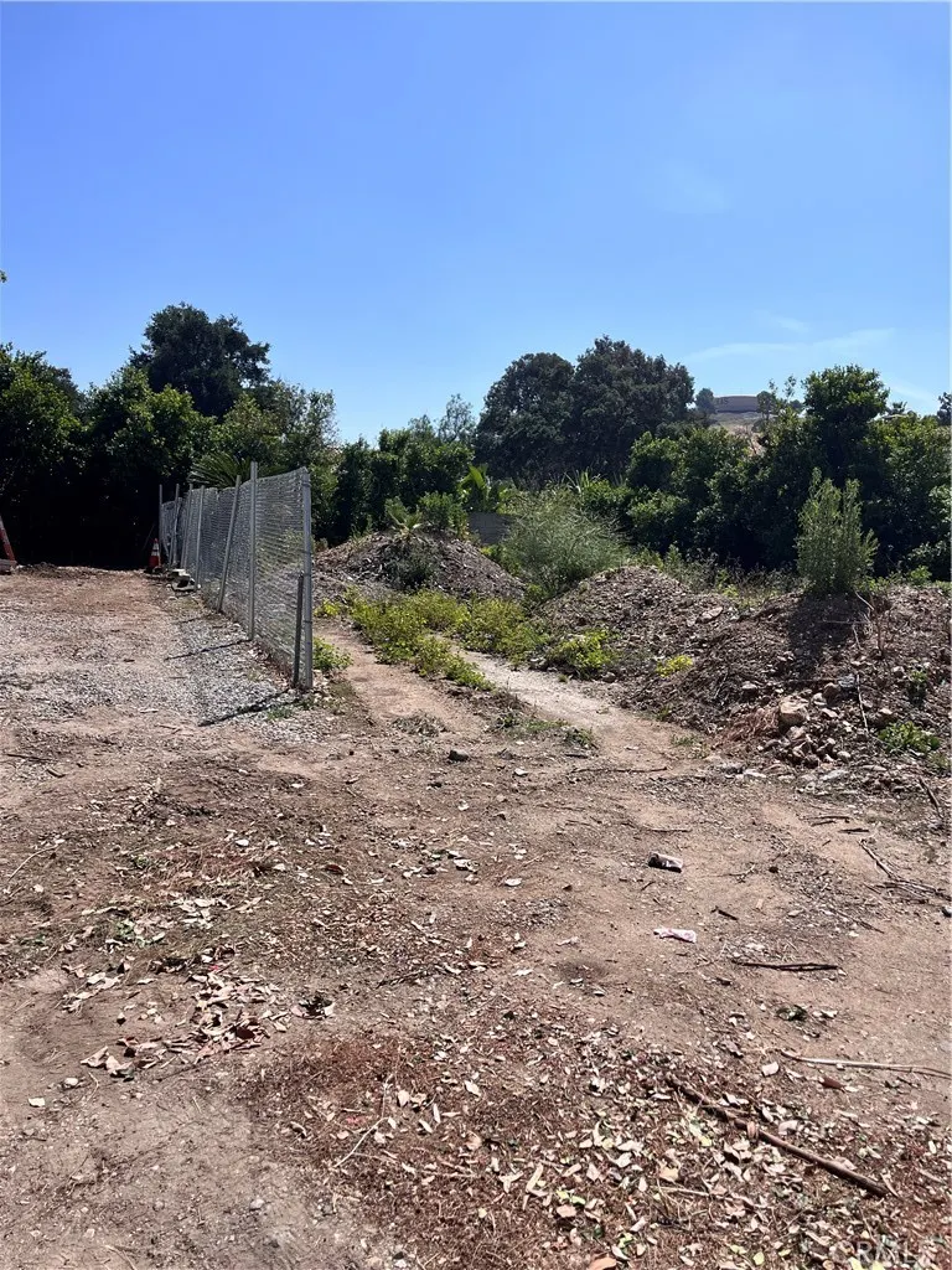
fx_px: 953
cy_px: 635
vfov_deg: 67.3
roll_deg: -2.3
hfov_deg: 53.1
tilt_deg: -6.6
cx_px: 476
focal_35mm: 26
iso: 50
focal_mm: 5.1
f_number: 1.6
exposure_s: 1/4854
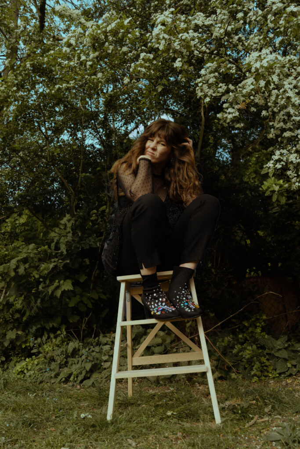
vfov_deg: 65.5
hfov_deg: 46.4
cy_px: 224
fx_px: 350
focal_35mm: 28
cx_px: 150
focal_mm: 28
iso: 250
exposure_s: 1/250
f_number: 5.6
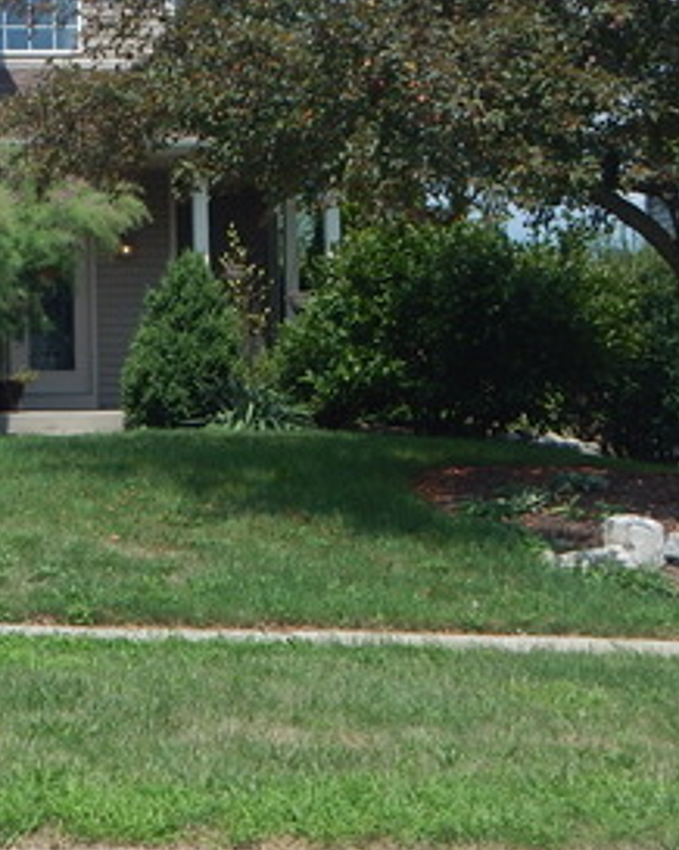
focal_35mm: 87
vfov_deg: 21.9
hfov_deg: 16.8
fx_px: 2188
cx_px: -156
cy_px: 252
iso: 125
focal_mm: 6.8
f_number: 6.9
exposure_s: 1/400
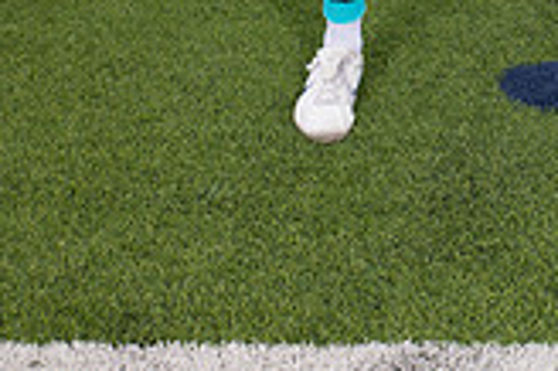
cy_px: -391
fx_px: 1486
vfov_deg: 12.4
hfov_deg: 20.9
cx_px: 480
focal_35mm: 96
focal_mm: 35
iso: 125
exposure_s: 1/400
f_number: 7.1
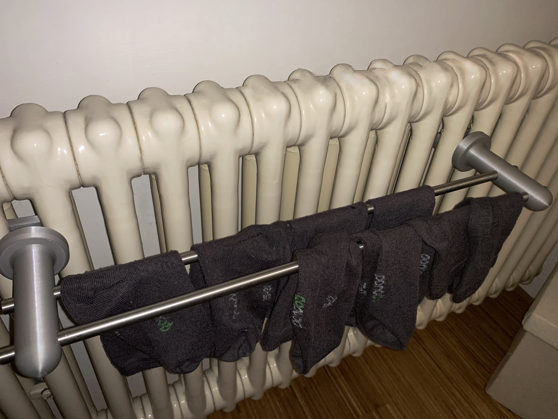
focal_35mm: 26
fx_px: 419
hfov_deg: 67.3
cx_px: 279
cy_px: 210
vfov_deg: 53.1
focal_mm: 4.25
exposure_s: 1/42
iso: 400
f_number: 1.8
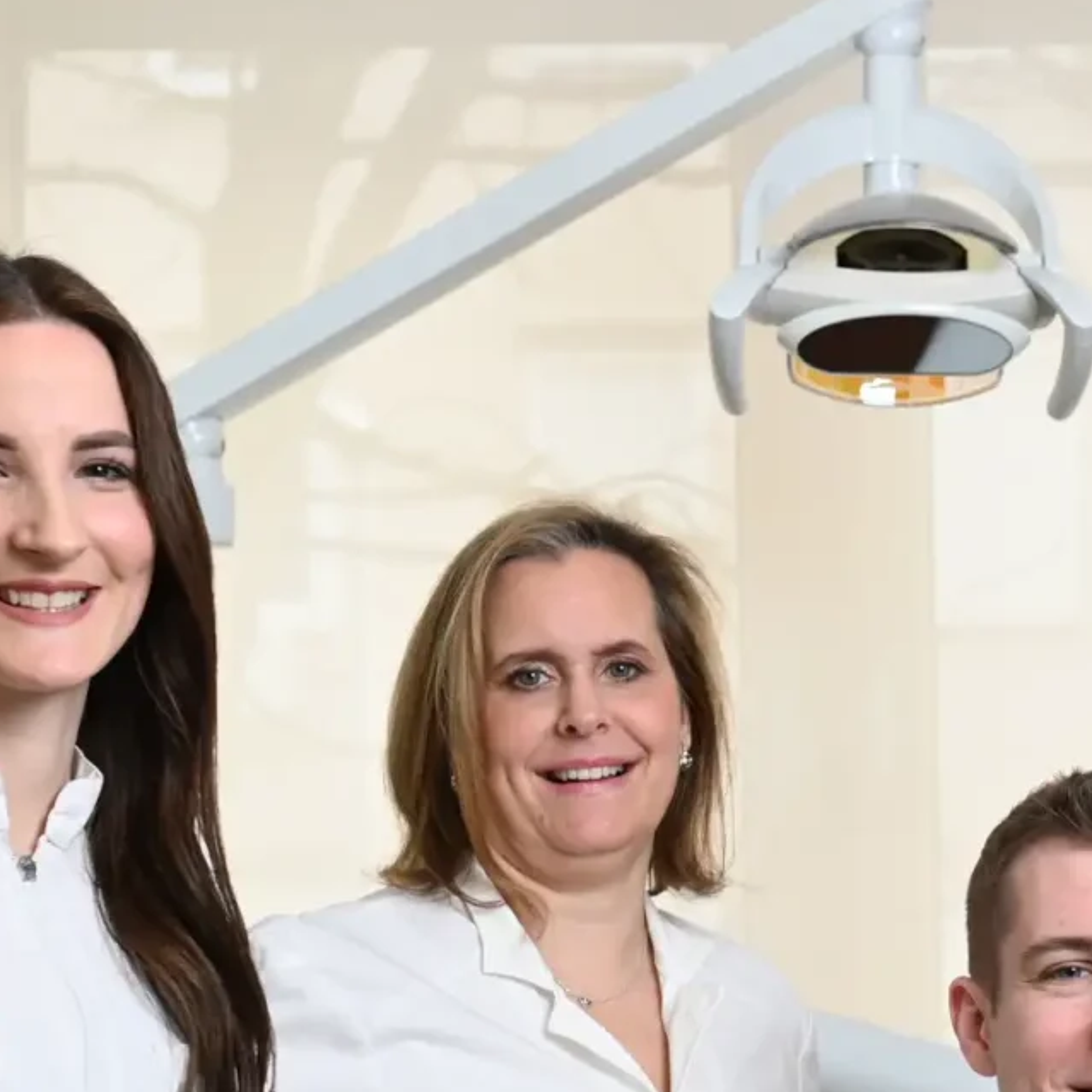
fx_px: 4247
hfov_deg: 14.4
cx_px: 1142
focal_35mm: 119
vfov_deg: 14.3
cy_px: 1216
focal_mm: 35
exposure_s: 1/160
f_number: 4.5
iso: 640
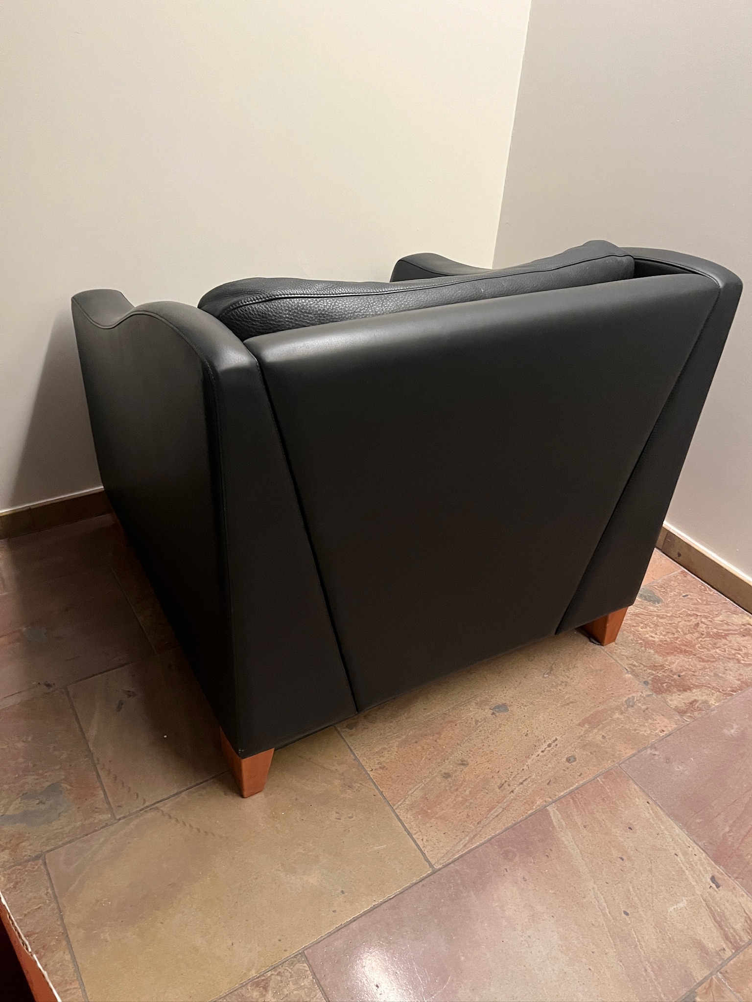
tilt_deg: -33.9
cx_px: 376
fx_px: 753
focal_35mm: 26
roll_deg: -5.0
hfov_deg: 53.1
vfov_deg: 67.3
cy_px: 501
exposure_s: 1/50
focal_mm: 5.1
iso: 500
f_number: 1.6
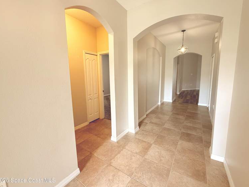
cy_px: 89
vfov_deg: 81.7
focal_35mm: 15
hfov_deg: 98.2
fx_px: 108
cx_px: 125
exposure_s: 1/120
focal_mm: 2.22
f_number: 2.2
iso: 250
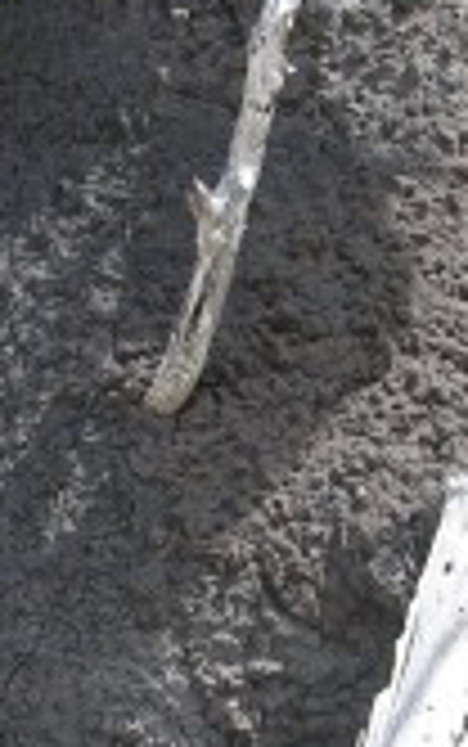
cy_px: 652
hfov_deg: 7.6
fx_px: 3504
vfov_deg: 12.1
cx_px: 148
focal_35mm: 172
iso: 50
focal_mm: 8.9
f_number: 5
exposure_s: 1/178
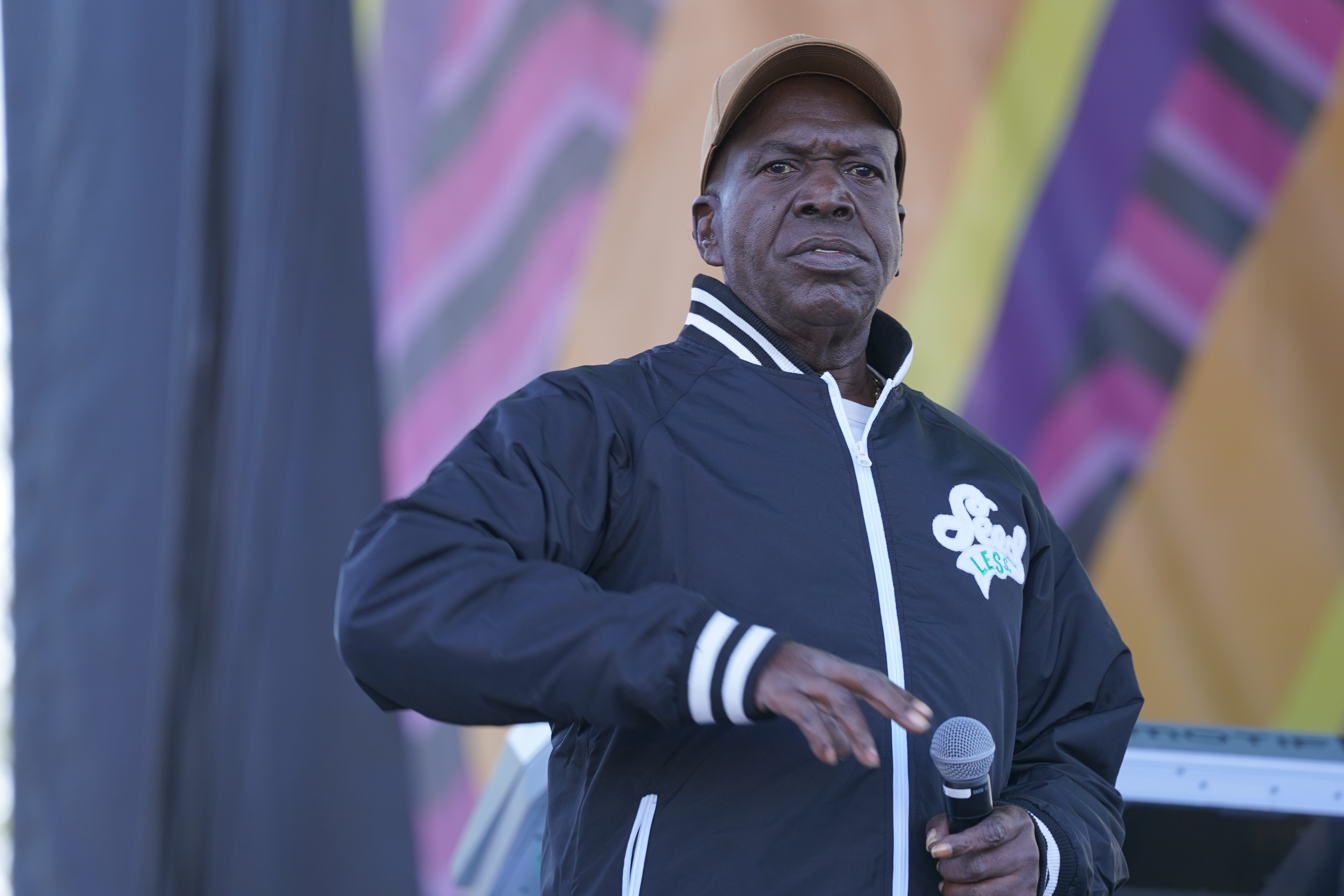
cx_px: 752
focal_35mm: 229
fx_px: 8548
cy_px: 393
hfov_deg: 9.0
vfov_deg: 6.0
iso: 320
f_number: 4
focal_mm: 200
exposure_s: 1/250
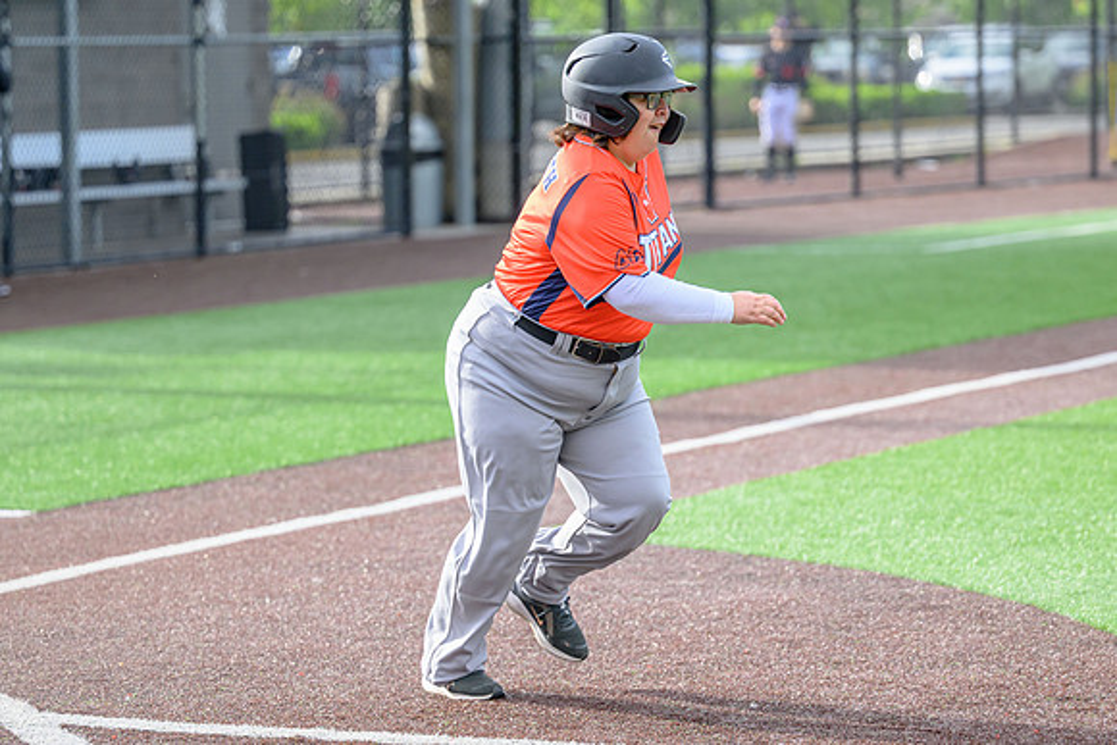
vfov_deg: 9.2
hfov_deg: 13.7
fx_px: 4635
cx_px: 517
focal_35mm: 149
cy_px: 369
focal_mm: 101
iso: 560
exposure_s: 1/2000
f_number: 2.8
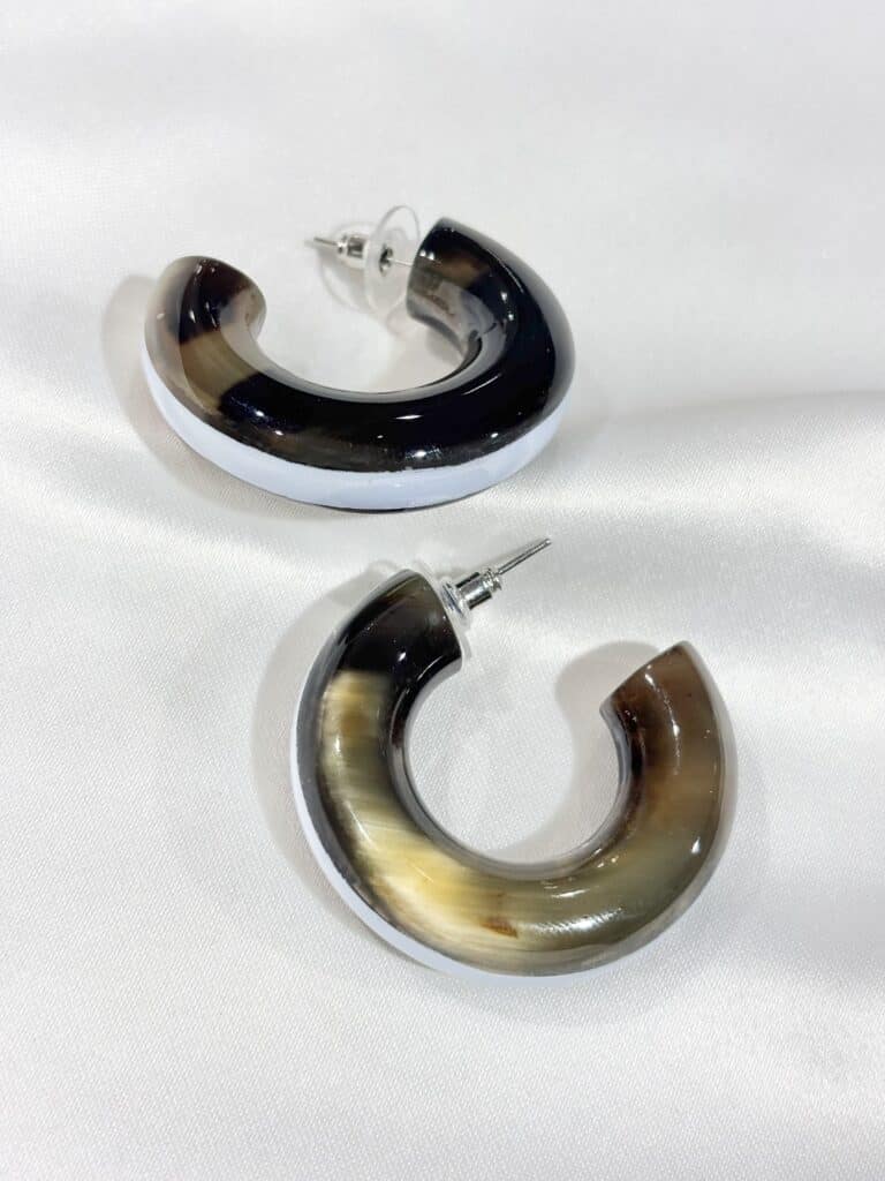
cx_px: 442
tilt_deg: -53.8
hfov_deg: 28.0
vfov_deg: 36.8
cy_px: 590
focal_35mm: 52
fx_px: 1773
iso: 32
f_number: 1.6
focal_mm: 5.96
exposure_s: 1/184
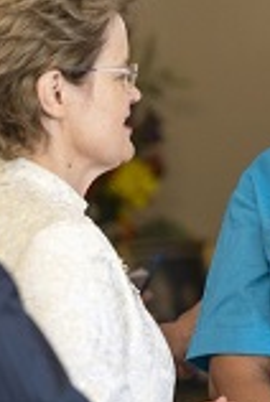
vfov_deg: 5.7
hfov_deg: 3.8
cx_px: 430
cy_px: 204
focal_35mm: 358
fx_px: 4010
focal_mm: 135
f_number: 3.5
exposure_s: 1/125
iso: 1600
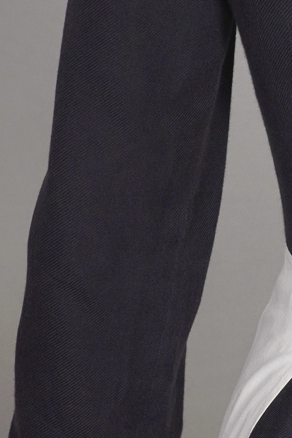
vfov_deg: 10.4
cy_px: 356
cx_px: 492
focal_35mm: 198
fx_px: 2410
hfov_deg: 6.8
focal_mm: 32
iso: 320
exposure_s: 1/30
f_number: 7.1
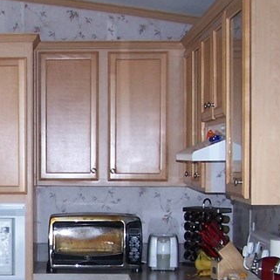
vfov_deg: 16.1
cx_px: -1
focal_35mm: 107
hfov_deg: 16.0
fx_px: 979
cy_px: 254
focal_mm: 6.3
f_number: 2.8
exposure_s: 1/60
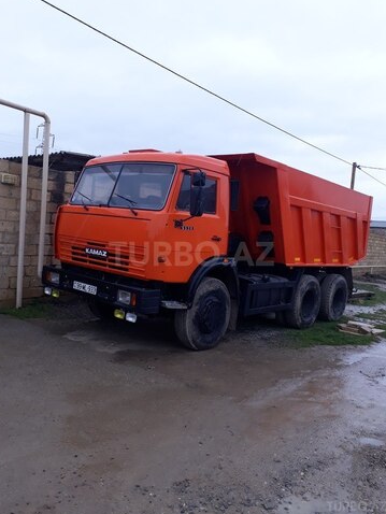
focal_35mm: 28
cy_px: 254
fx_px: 416
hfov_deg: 49.8
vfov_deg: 63.4
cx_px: 191
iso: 40
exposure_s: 1/298
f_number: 1.9
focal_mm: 3.6
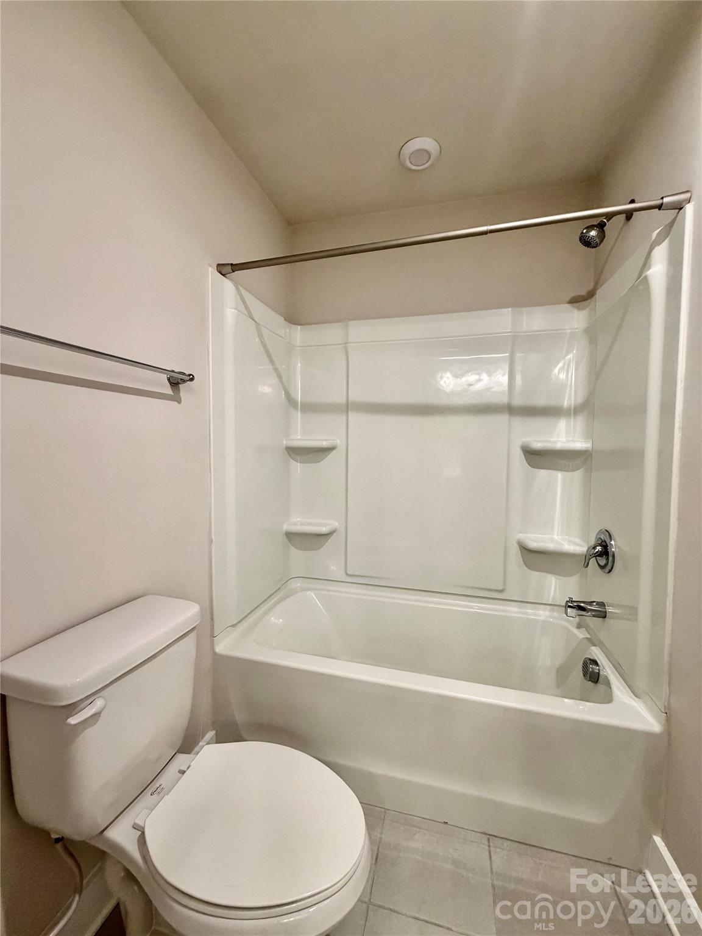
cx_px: 351
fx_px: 379
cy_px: 468
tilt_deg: -3.5
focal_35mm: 14
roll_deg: -0.1
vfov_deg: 102.1
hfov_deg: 85.7
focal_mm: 2.22
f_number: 2.2
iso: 250
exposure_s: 1/120
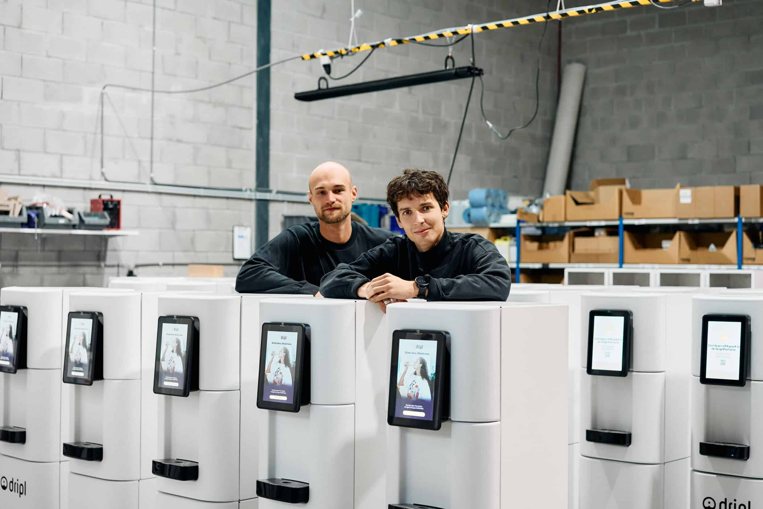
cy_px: 254
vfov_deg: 24.6
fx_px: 1166
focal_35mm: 55
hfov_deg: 36.2
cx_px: 382
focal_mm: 55
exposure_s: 1/160
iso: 1600
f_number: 3.2
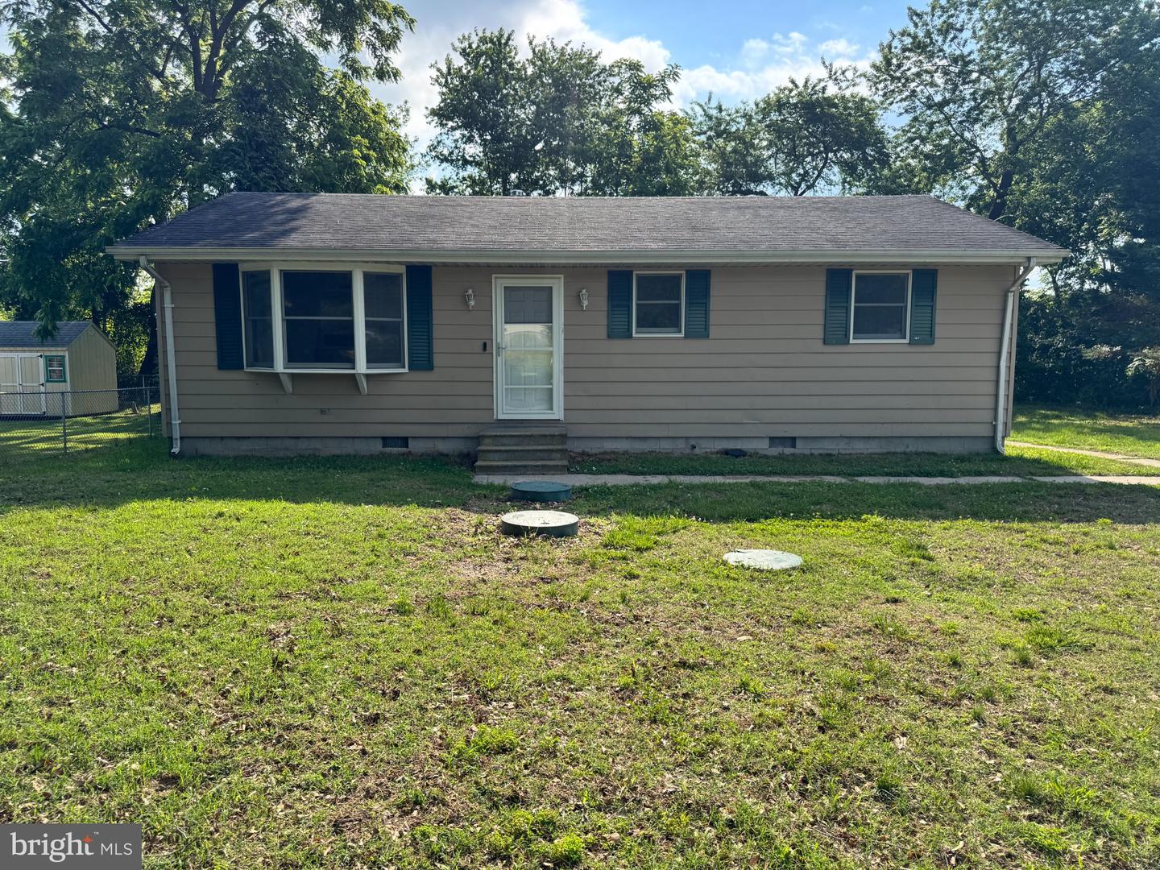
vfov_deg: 56.8
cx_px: 580
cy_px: 435
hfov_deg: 71.6
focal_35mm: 24
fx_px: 804
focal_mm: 6.76
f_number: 1.78
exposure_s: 1/2174
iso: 80
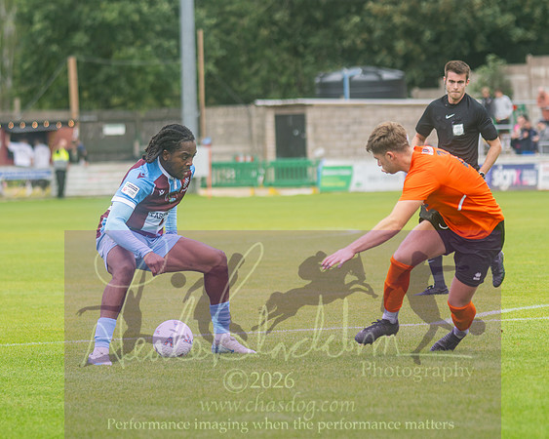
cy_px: 188
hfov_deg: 7.4
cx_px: 325
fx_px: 4233
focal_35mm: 261
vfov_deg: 5.9
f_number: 2.8
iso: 220
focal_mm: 125
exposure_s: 1/1250
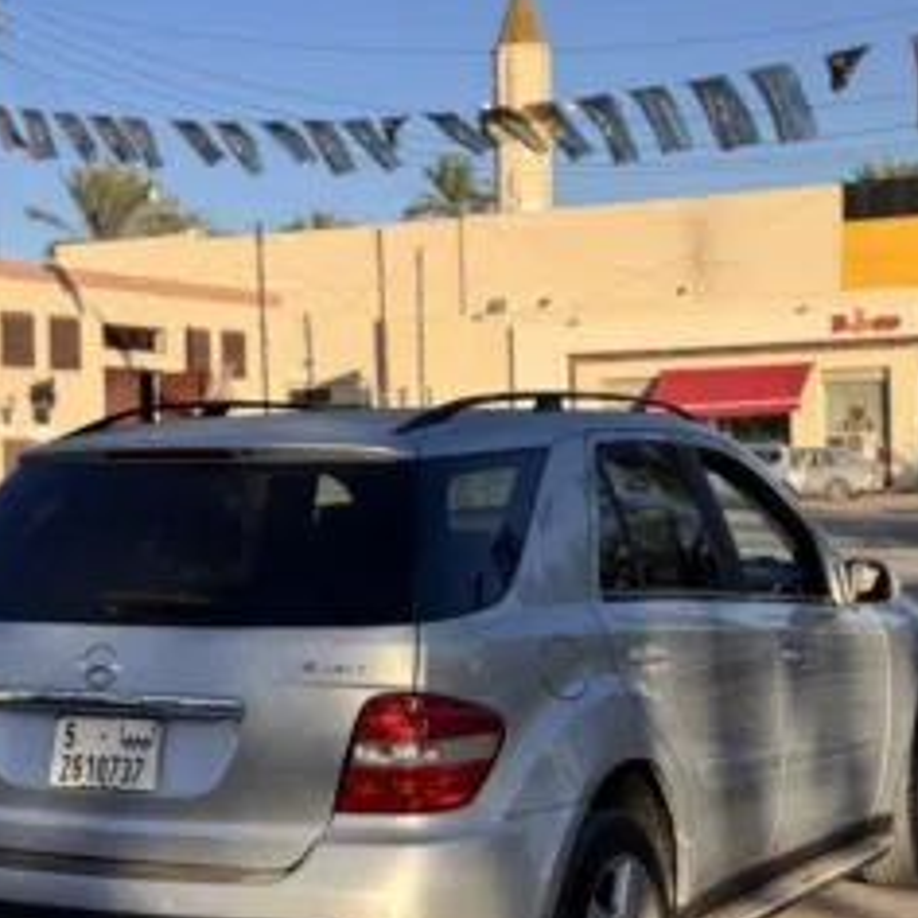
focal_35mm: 72
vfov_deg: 24.0
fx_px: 2160
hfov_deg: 24.0
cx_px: 420
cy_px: 541
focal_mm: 6.76
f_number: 1.78
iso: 64
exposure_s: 1/4608
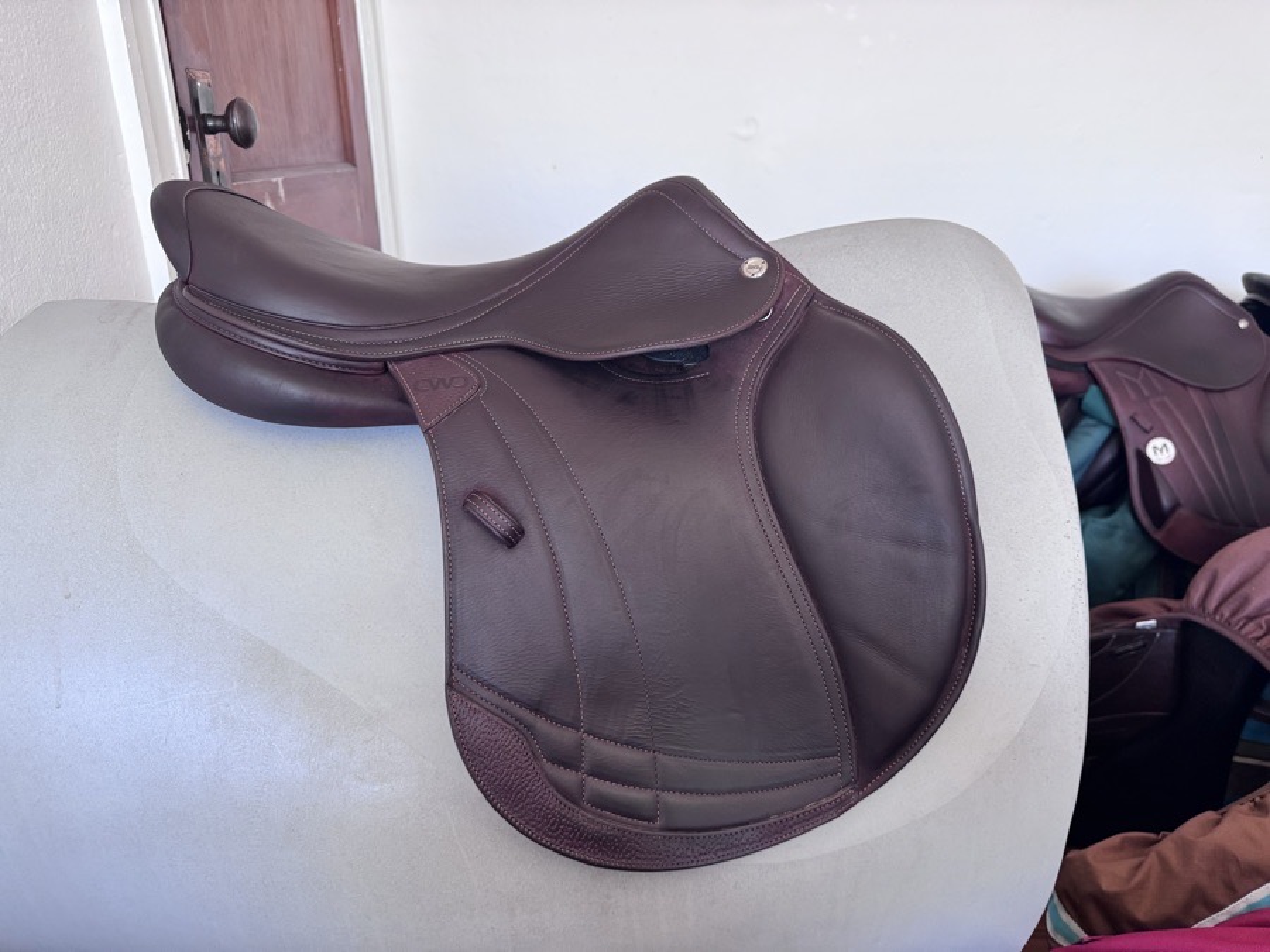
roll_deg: +1.3
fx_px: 881
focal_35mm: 24
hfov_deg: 71.6
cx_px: 635
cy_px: 476
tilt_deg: -20.7
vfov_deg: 56.8
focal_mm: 6.76
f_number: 1.78
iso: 200
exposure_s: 1/121
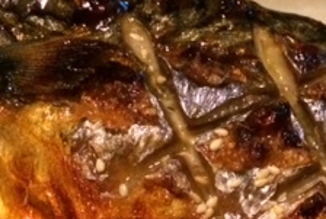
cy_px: 193
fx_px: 807
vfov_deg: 15.2
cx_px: 374
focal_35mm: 89
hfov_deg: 21.5
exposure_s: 1/15
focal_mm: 4.12
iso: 500
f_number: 2.2
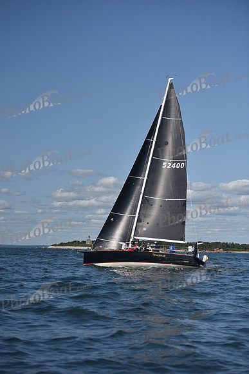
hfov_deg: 19.5
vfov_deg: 28.8
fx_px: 726
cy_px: 187
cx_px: 124
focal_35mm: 70
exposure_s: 1/4000
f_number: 3.2
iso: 250
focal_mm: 70
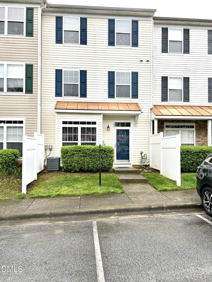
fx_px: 212
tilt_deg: +0.6
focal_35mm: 26
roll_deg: -0.6
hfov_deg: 53.1
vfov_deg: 67.3
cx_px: 106
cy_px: 141
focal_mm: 5.7
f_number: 1.5
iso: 50
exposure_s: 1/646
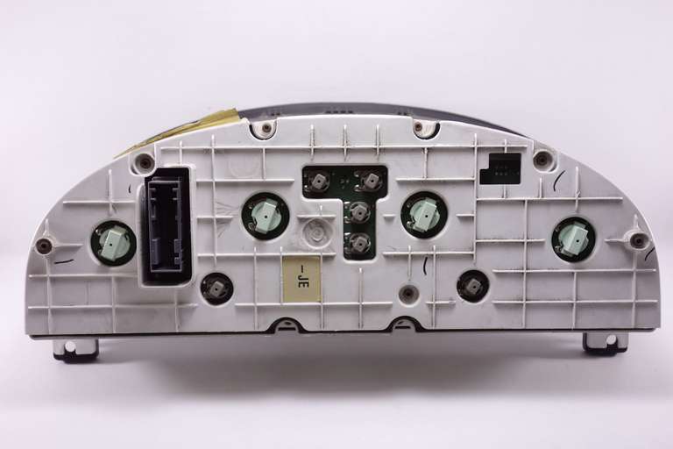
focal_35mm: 43
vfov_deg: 31.2
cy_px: 224
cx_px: 336
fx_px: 804
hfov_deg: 45.4
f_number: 3.2
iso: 125
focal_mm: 15.82
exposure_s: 1/50
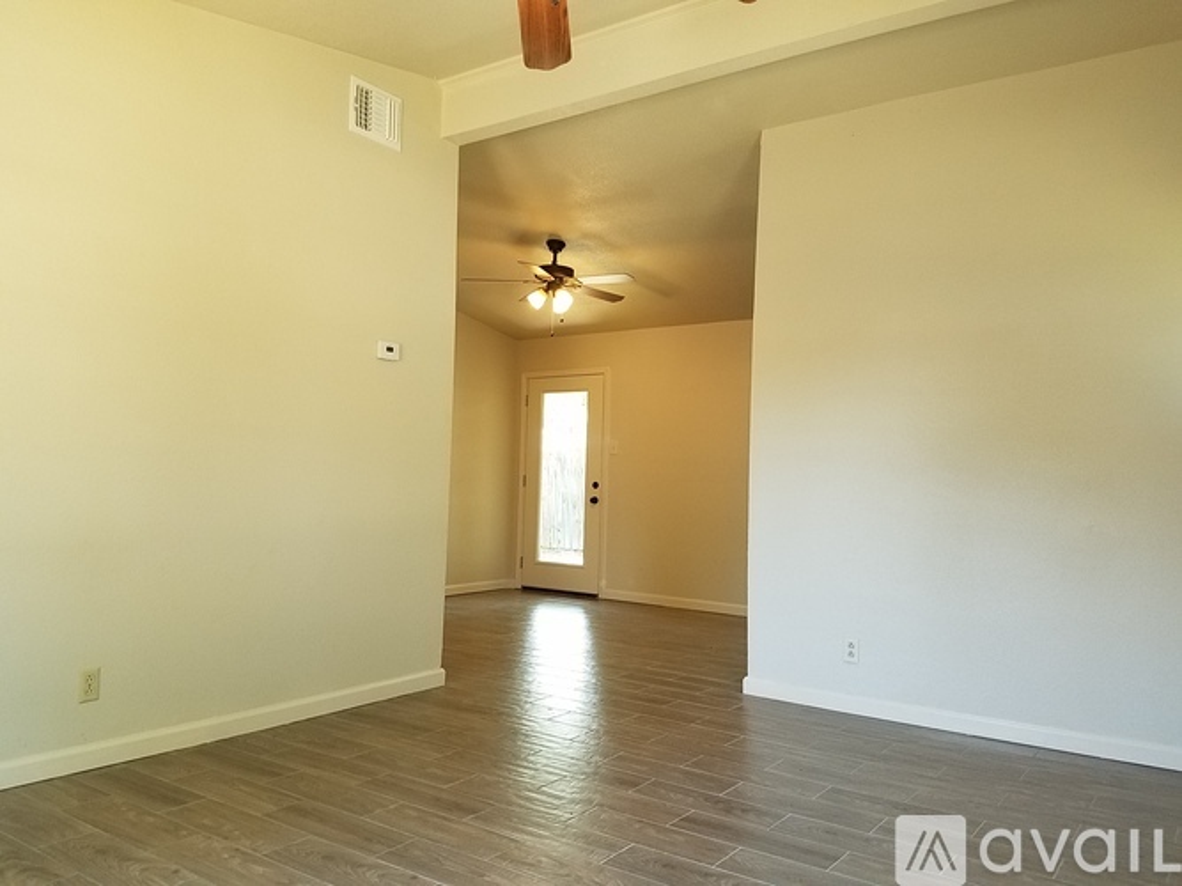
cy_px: 443
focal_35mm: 26
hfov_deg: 67.3
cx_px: 591
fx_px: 888
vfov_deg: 53.0
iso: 100
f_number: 1.7
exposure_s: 1/60
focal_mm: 4.2
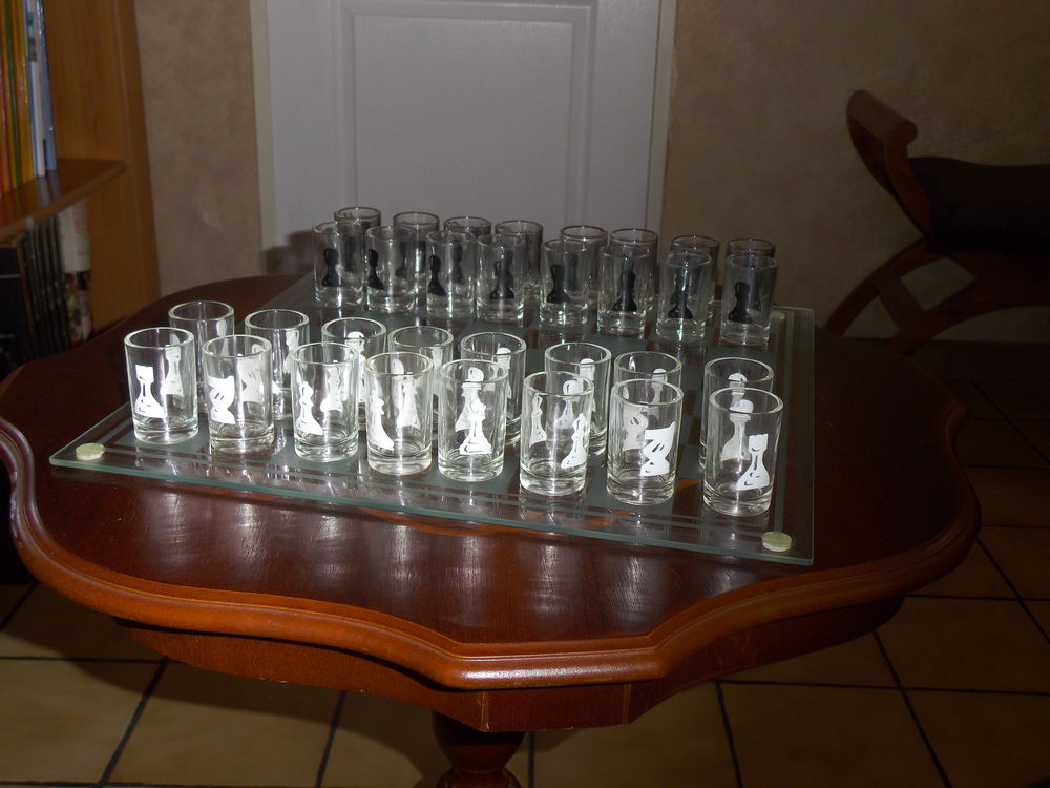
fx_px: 1153
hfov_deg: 49.0
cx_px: 525
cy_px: 394
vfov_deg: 37.7
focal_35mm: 38
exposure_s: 1/50
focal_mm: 6.8
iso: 100
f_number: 3.3
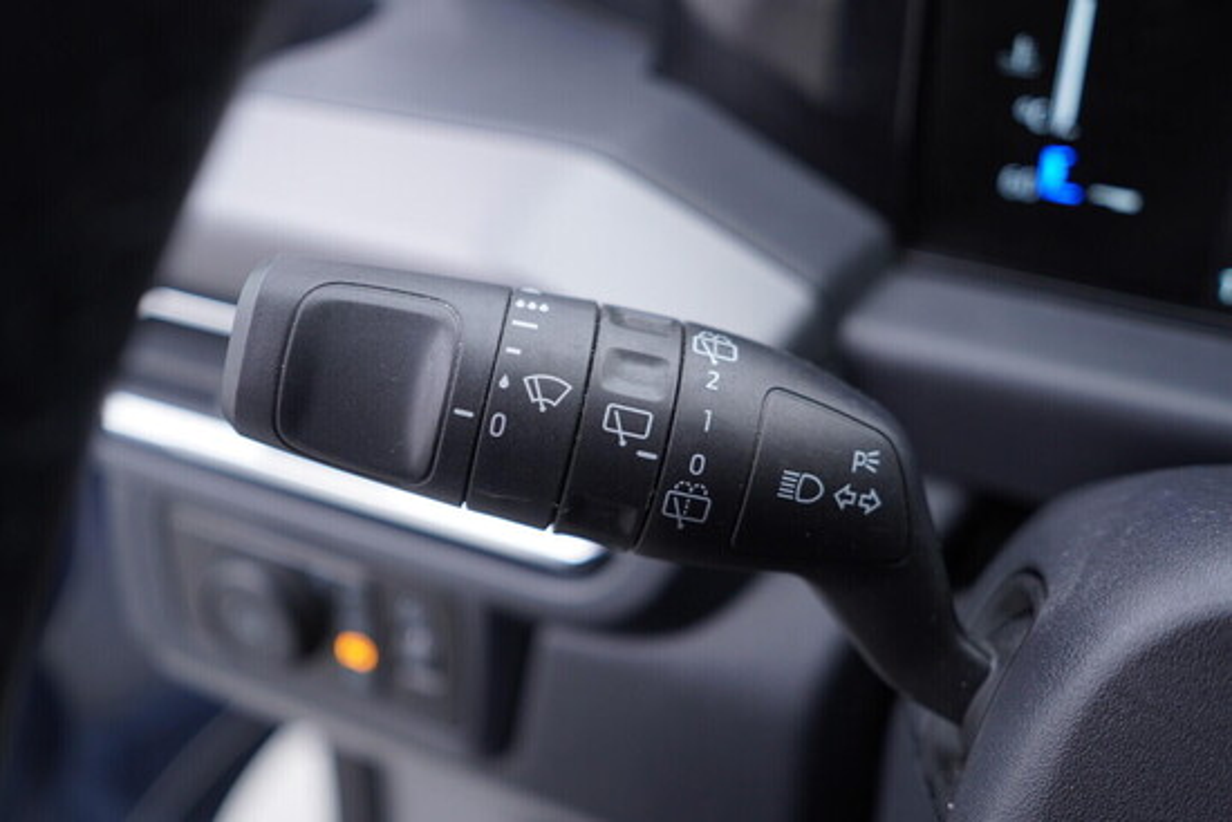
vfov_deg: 36.9
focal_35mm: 36
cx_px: 616
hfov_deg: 53.1
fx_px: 1232
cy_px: 411
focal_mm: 24
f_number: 2.8
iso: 160
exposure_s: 1/40
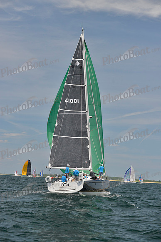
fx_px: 469
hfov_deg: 19.5
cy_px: 121
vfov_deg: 28.8
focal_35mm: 70
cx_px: 80
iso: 400
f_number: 7.1
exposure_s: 1/800
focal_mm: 70
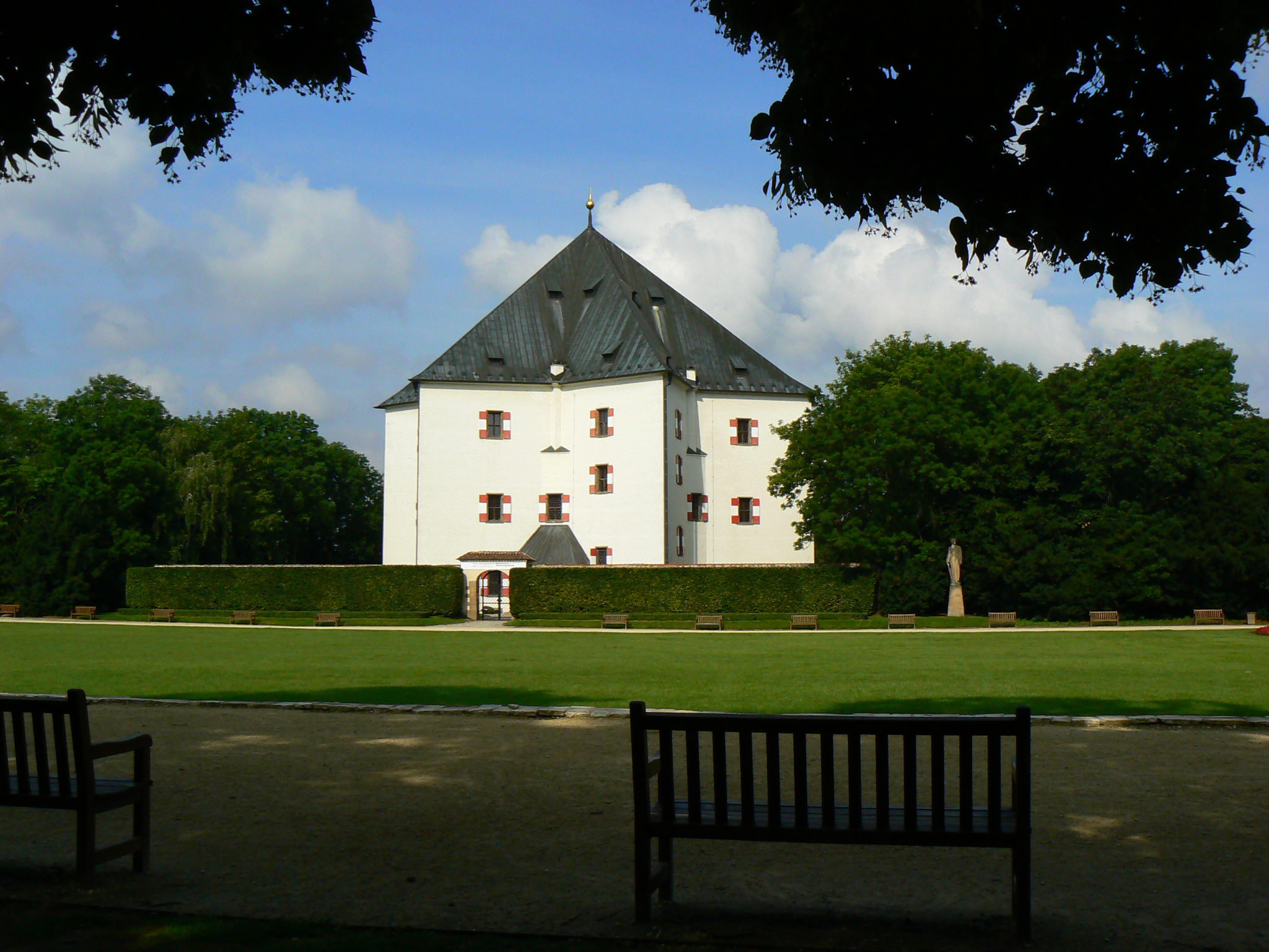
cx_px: 634
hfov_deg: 47.9
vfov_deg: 36.8
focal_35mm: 39
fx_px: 1430
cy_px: 476
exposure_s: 1/1300
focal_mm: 6.4
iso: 100
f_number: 5.6
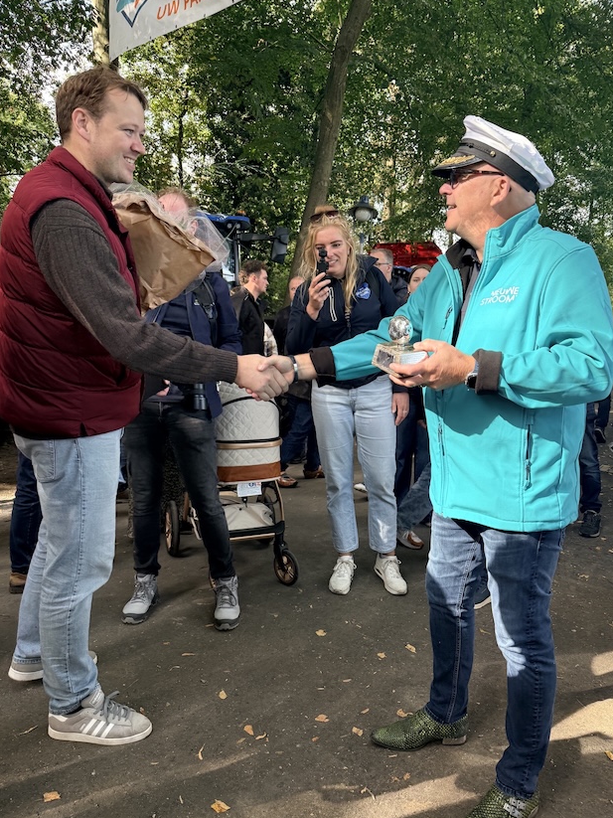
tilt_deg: -6.1
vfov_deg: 69.4
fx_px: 590
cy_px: 414
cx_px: 317
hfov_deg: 54.9
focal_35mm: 25
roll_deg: -1.3
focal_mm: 6.76
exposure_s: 1/426
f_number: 1.78
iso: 100
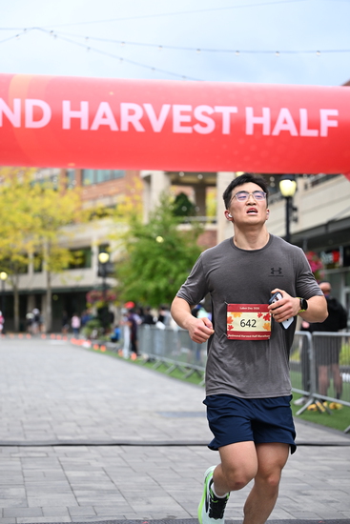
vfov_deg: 28.8
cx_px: 175
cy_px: 262
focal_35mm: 70
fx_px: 1020
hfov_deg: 19.5
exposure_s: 1/2000
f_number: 2.8
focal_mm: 70
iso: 640
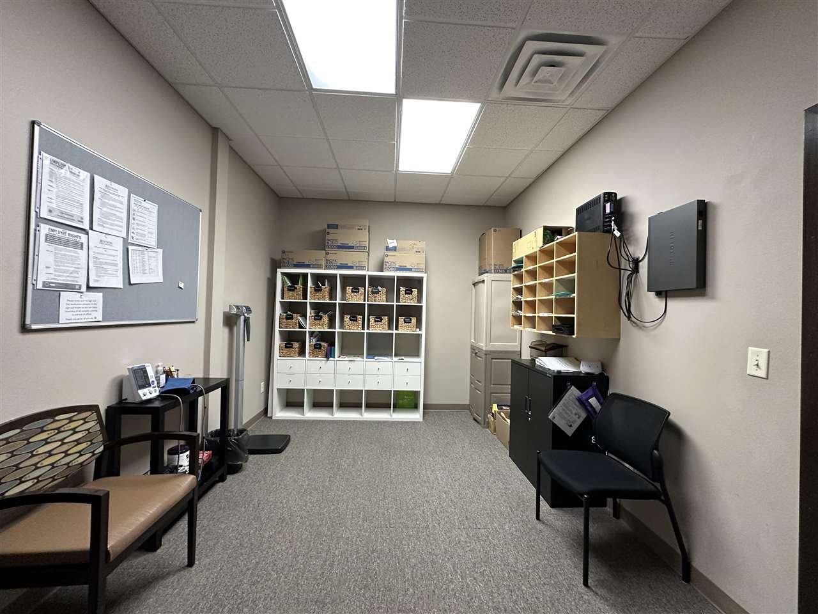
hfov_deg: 102.1
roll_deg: -1.2
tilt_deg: +0.7
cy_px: 307
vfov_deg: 85.7
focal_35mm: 14
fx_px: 331
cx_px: 409
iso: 250
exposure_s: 1/60
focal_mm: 2.22
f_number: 2.2
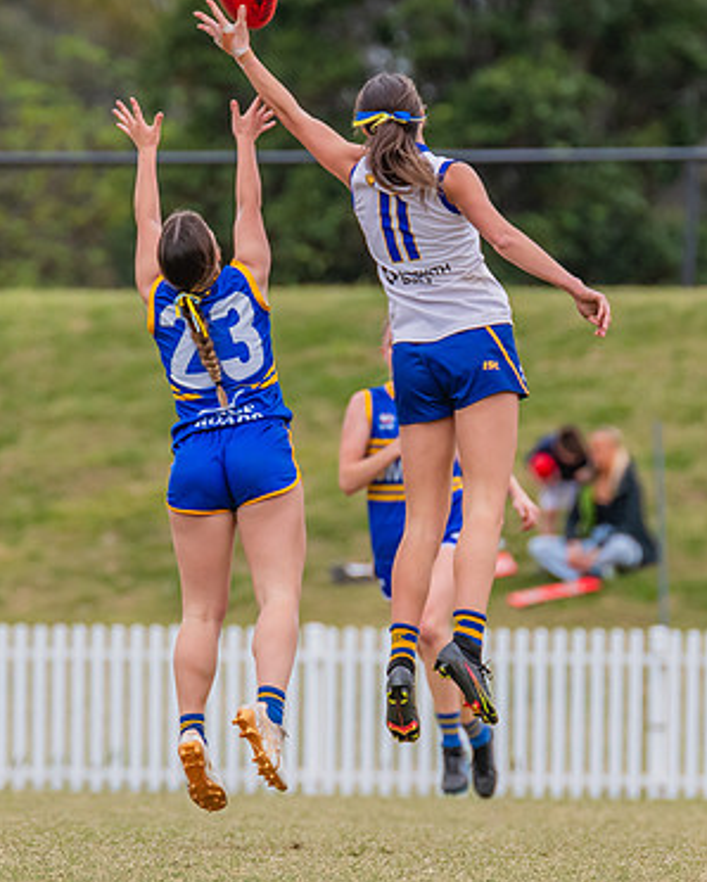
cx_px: 220
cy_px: 327
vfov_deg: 2.1
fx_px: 24645
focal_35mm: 943
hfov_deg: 1.6
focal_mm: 420
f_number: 7.1
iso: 800
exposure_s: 1/1250
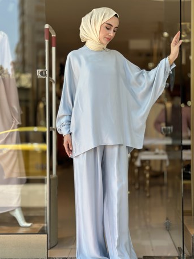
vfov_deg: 35.0
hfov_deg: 26.5
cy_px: 127
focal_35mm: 55
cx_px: 106
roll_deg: -0.1
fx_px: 411
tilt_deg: +0.2
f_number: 1.78
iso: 80
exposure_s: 1/709
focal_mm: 6.86
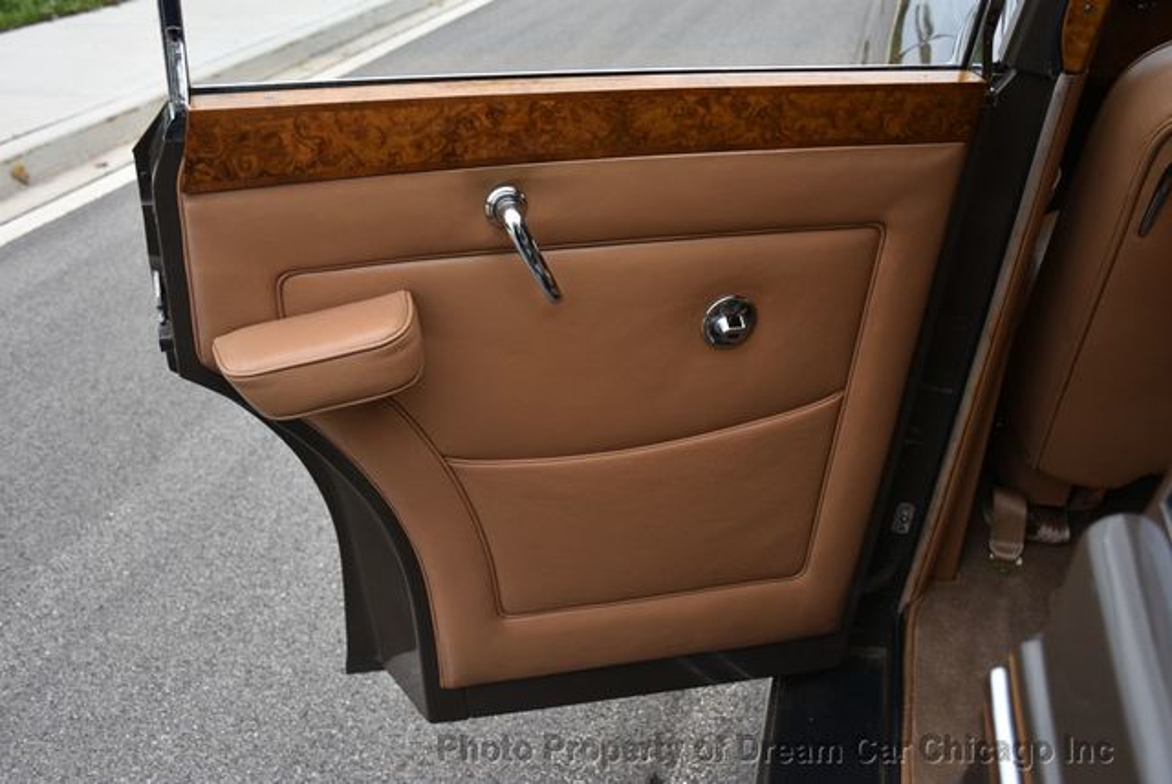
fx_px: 1124
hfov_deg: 55.1
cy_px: 392
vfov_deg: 38.4
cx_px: 586
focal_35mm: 34
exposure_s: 1/250
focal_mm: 23
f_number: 4.5
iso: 100
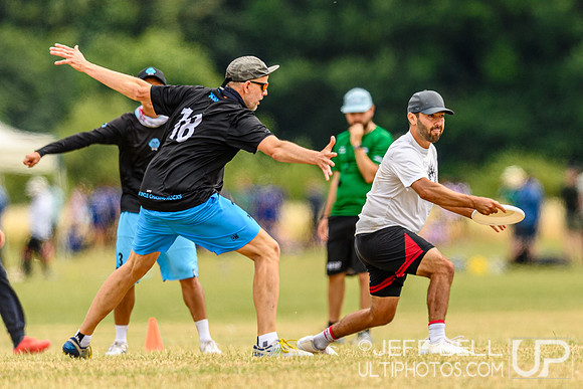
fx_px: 13768
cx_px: 413
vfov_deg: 1.6
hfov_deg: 2.4
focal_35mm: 850
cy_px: 194
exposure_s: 1/1250
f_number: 3.2
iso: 100
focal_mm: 400
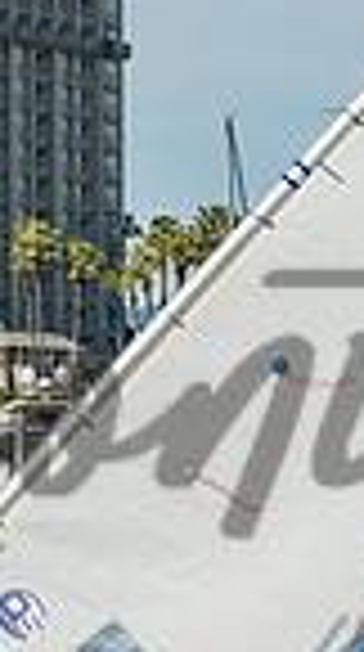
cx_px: -294
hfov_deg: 3.4
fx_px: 6020
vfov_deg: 6.2
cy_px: 462
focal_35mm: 349
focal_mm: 62
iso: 250
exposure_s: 1/400
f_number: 10
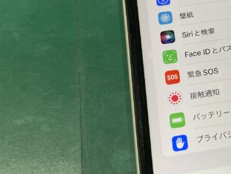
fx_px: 500
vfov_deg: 19.5
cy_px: 37
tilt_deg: -68.7
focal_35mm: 75
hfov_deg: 24.4
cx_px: 247
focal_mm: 4.25
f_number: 1.8
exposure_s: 1/100
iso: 80
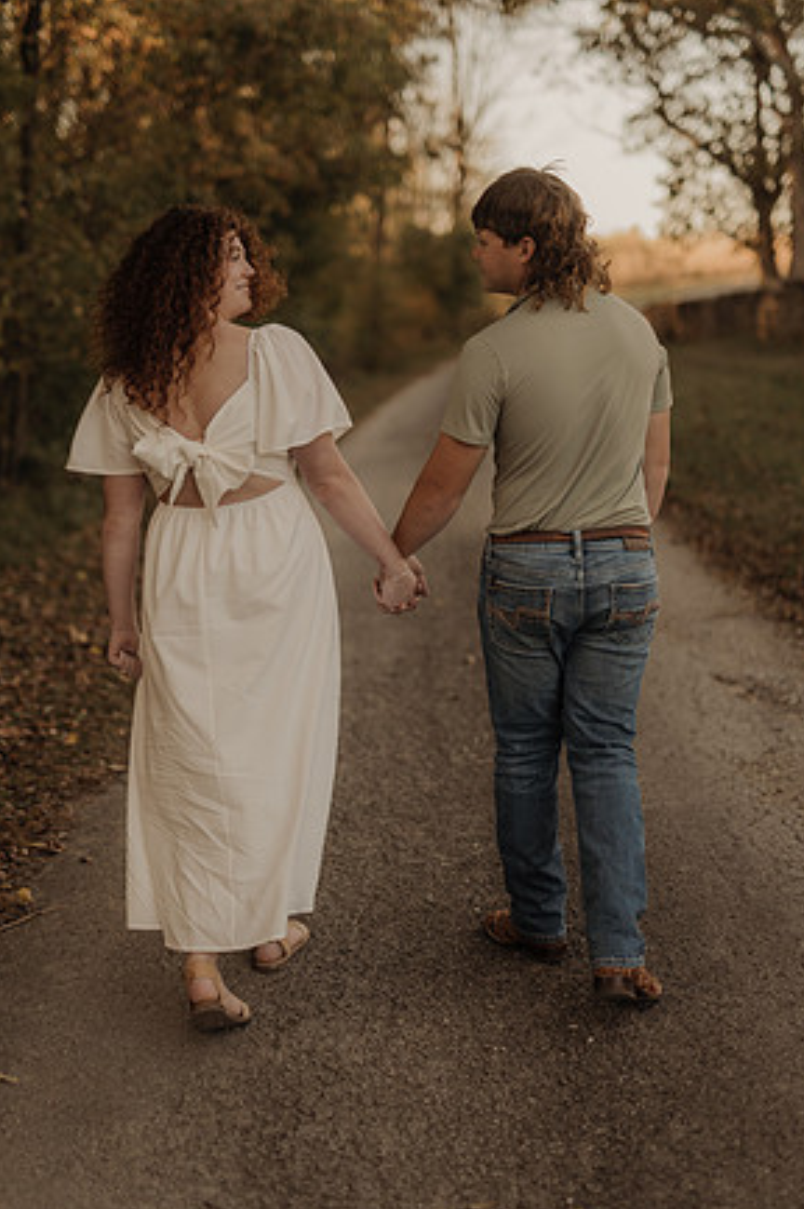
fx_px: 1745
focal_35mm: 52
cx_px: 415
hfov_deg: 25.9
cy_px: 623
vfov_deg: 38.2
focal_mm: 50
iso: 160
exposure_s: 1/640
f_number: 2.2
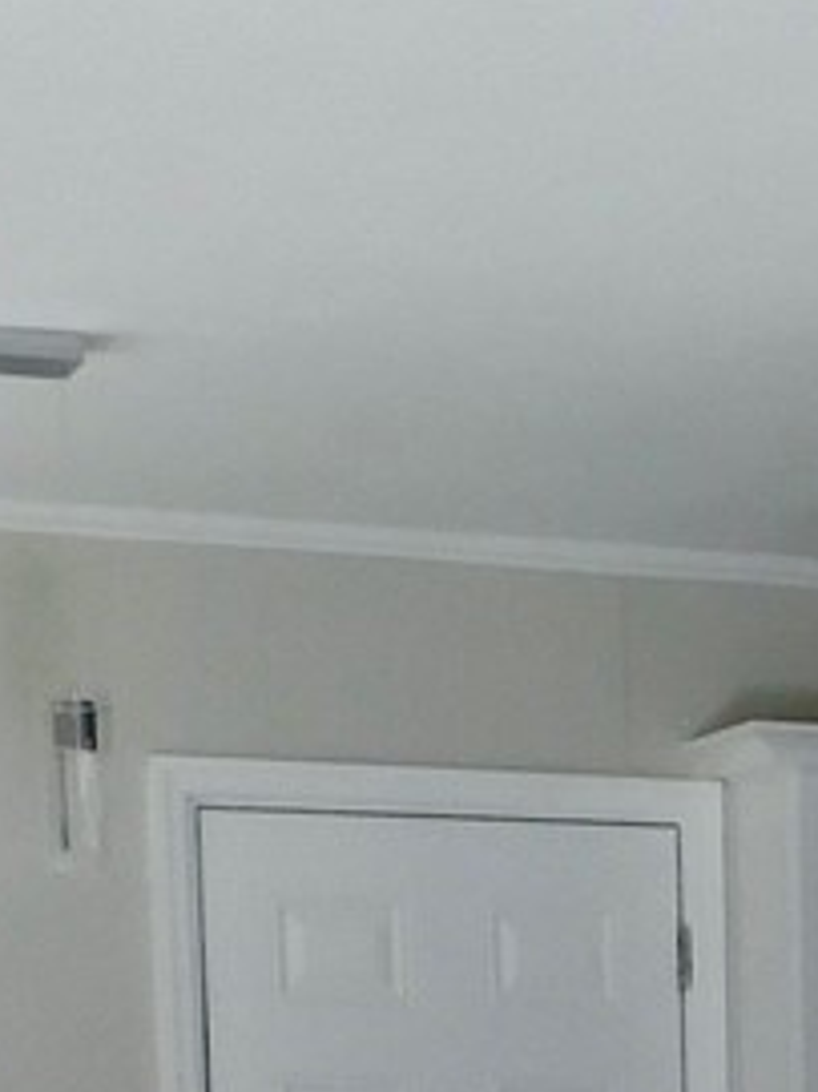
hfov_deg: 10.3
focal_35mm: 136
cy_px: 2007
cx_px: 1430
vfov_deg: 13.0
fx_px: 4288
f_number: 3
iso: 125
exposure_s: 1/40
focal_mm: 4
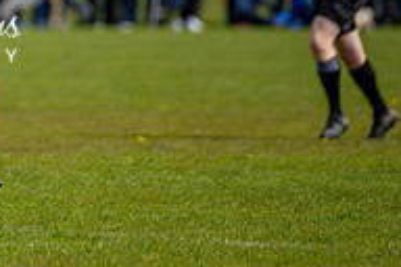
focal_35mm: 904
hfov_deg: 2.3
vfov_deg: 1.5
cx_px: -121
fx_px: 10069
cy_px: -9
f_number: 2.8
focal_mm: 300
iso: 200
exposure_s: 1/6400
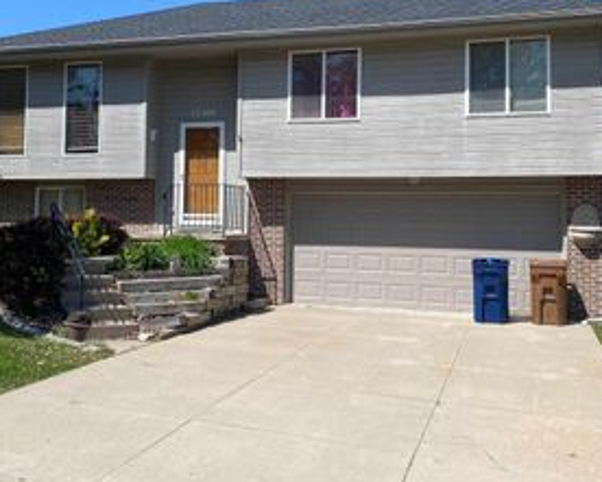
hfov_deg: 40.1
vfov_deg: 32.6
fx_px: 820
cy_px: 178
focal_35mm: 46
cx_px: 229
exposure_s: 1/3040
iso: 32
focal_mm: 4.25
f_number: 1.8
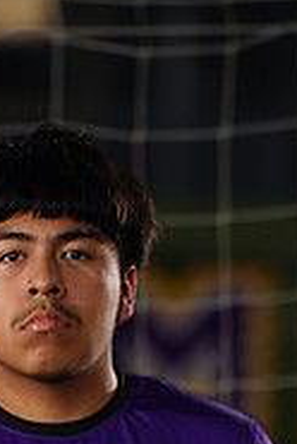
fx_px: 13573
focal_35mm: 1101
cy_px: 686
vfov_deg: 1.9
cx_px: -32
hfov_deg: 1.3
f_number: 7.1
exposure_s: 1/200
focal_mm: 352
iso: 100
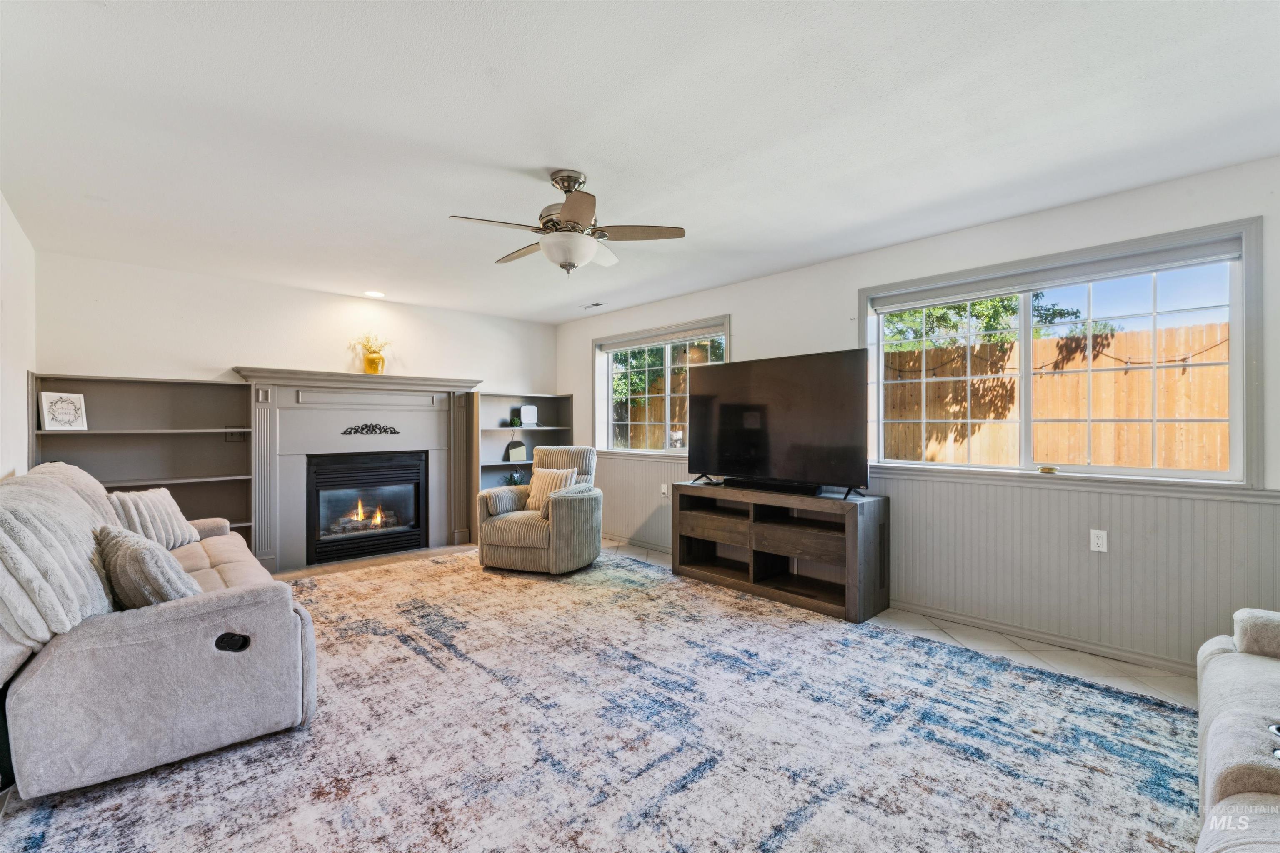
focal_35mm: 16
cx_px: 640
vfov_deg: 75.1
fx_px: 555
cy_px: 426
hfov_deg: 98.2
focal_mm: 15.6
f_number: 13
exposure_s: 1/6
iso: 400
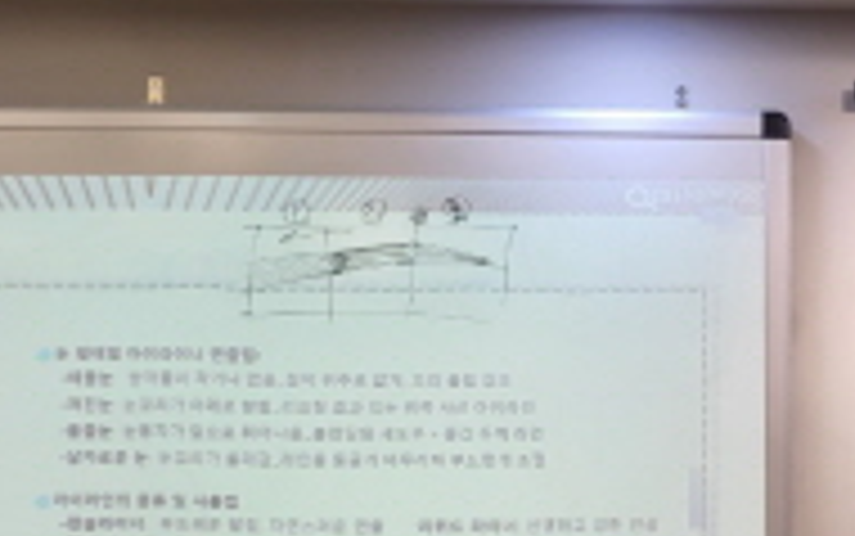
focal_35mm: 65
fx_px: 1515
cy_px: 356
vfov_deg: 20.0
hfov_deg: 30.8
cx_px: 680
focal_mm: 4.25
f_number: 1.8
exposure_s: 1/123
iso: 50
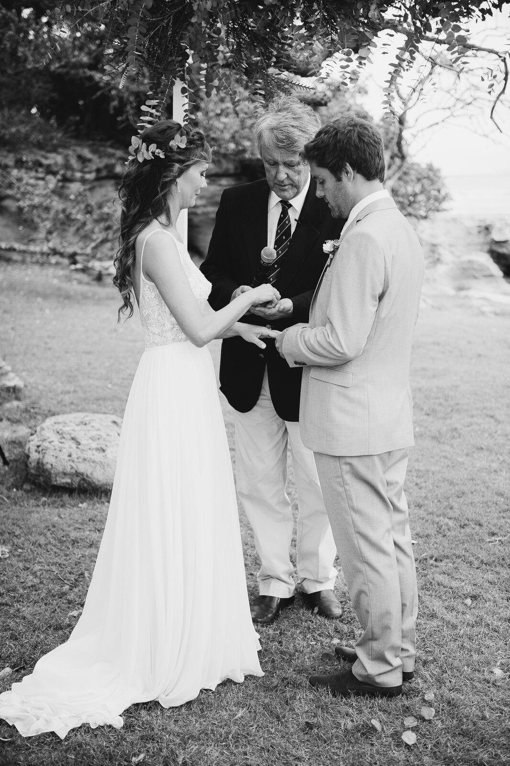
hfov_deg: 27.0
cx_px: 255
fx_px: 1064
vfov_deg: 39.6
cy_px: 383
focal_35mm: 50
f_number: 2.8
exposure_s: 1/250
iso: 320
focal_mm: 50
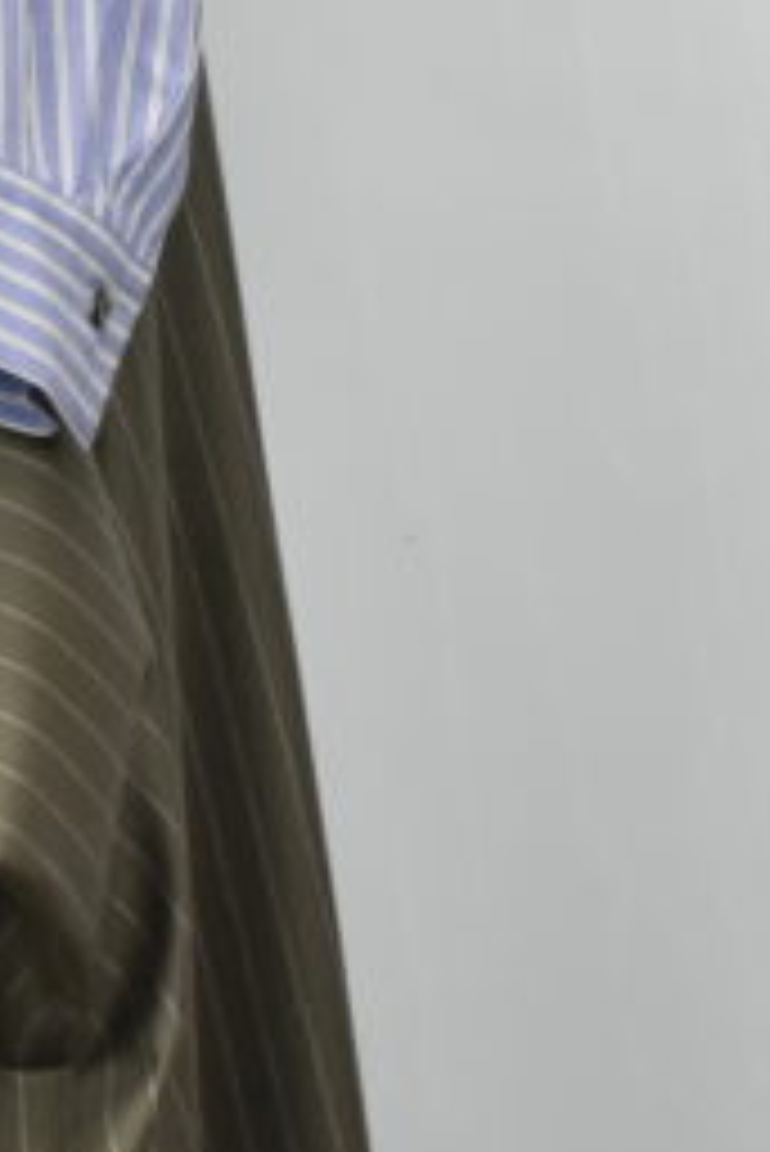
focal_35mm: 186
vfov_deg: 11.0
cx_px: -275
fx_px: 5959
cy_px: 68
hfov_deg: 7.3
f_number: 6.3
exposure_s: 1/50
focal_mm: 31
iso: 800
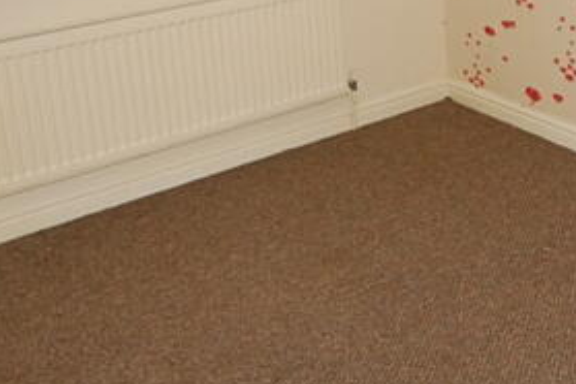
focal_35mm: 55
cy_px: 9
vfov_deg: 23.7
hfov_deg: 33.7
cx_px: 551
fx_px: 880
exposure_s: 1/60
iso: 400
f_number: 4
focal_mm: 10
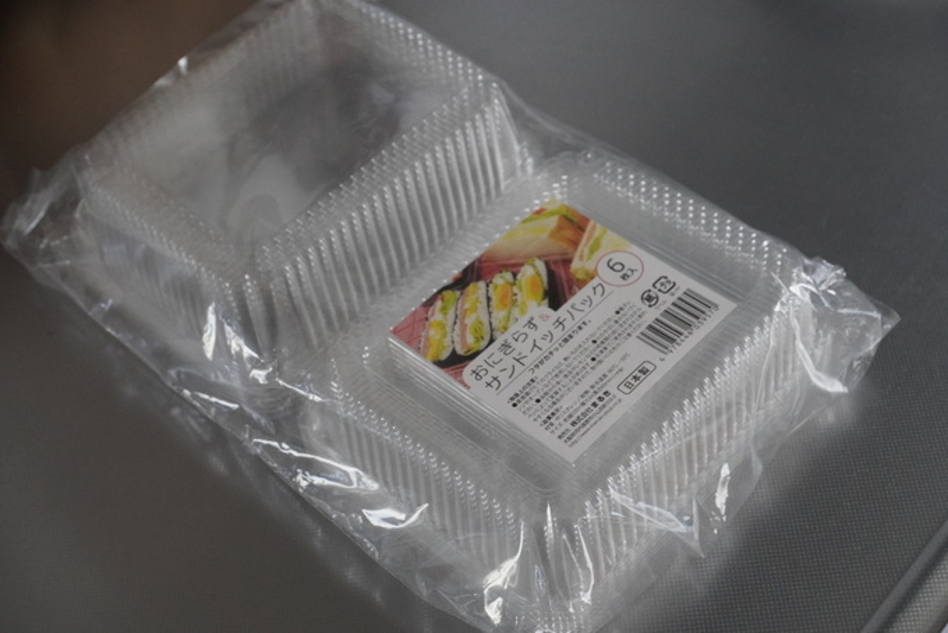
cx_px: 474
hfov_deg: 40.0
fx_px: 1304
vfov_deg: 27.3
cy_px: 316
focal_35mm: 50
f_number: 8
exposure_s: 1/50
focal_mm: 33
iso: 3200
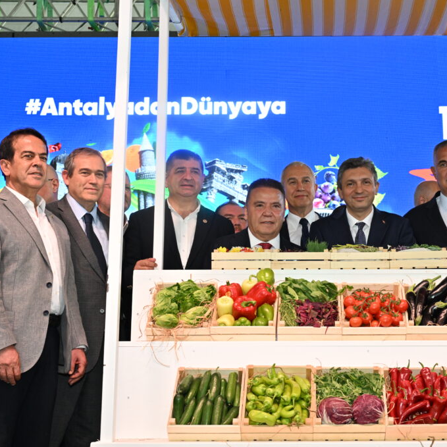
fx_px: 862
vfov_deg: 29.1
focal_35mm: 59
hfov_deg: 28.7
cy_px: 224
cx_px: 322
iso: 2000
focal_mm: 46
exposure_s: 1/320
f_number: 7.1
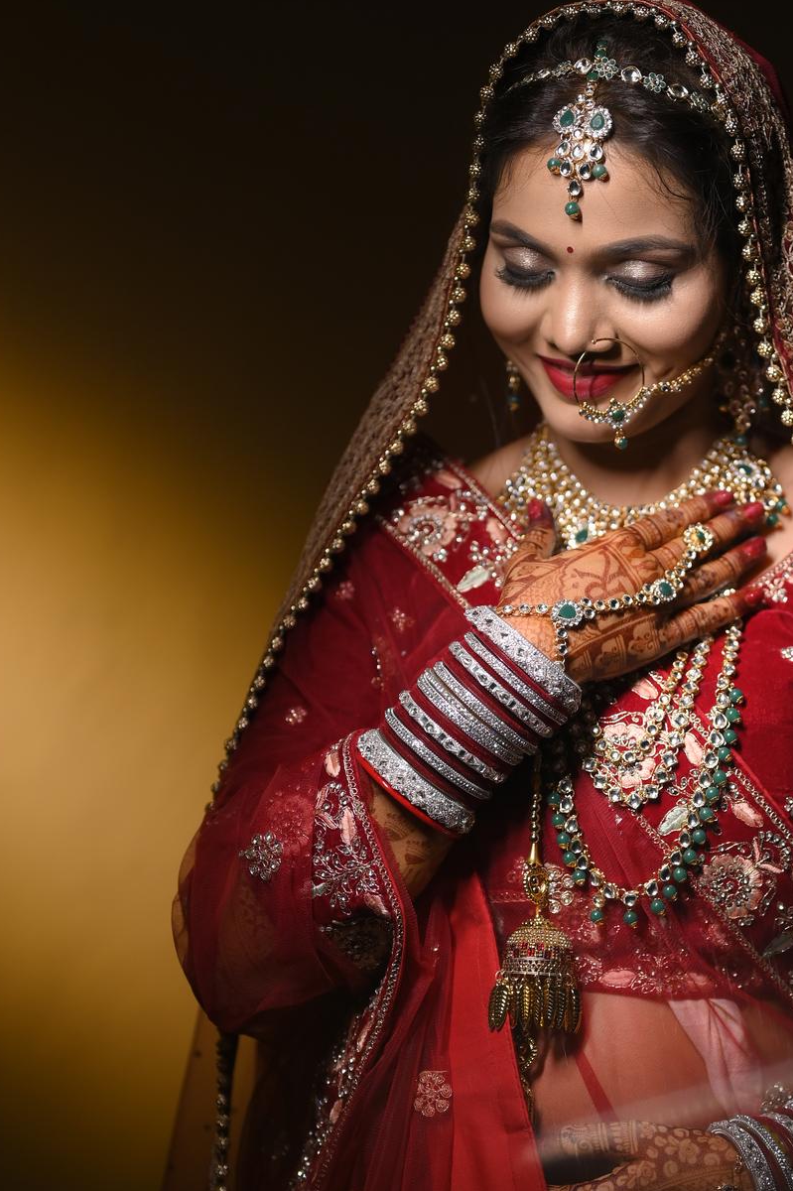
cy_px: 728
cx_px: 567
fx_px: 2480
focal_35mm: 75
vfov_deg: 26.9
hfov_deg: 18.1
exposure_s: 1/400
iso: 500
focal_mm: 50
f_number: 1.8
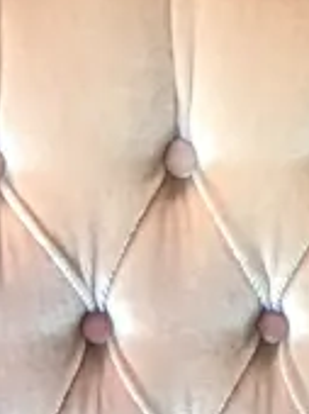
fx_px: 2088
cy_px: 921
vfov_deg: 10.1
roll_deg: +1.0
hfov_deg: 8.4
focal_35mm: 175
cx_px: 241
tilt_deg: -44.3
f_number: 2.2
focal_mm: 4.15
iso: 50
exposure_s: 1/17
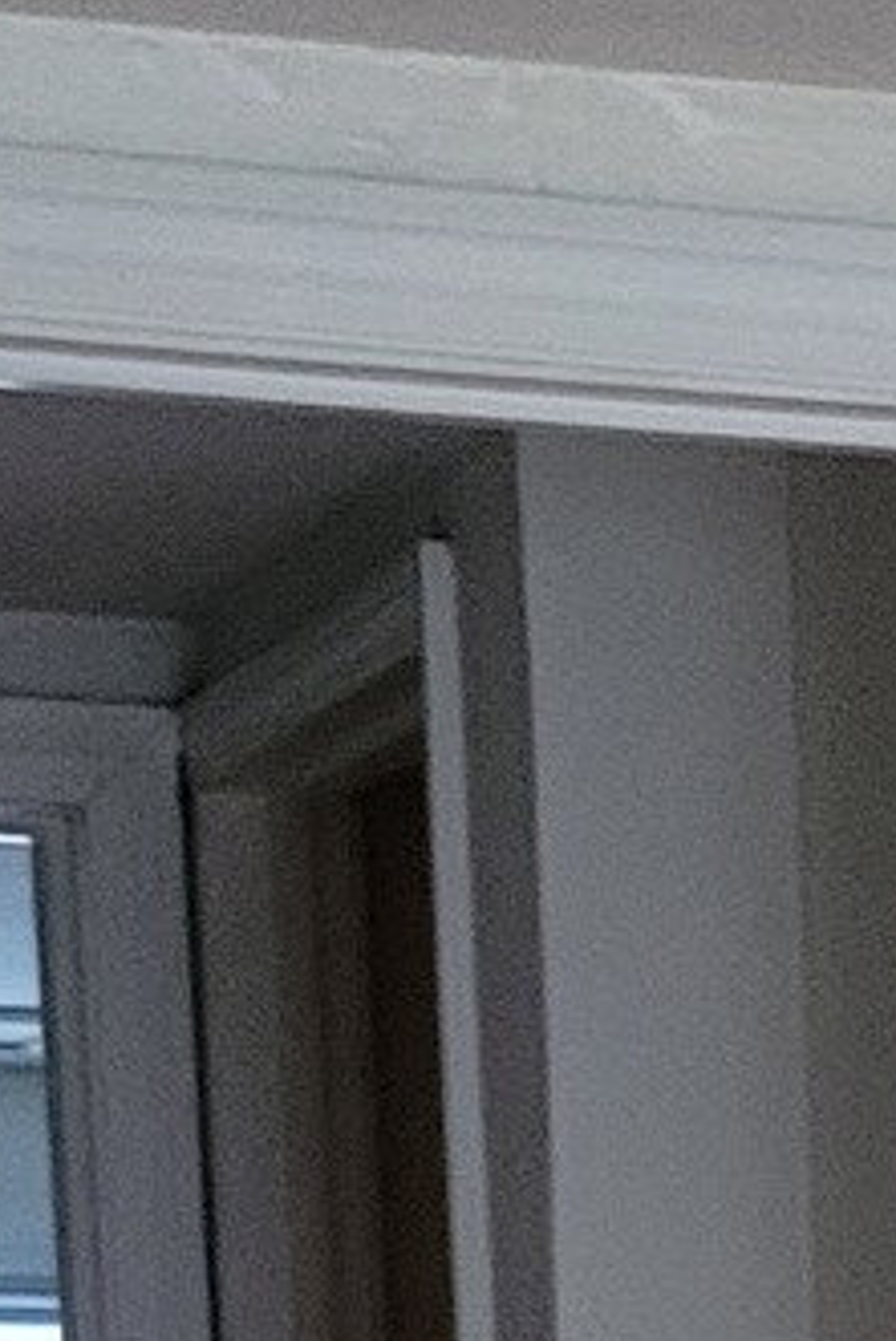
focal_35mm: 188
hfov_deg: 7.0
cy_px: 3598
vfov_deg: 9.3
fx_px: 7011
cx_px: 1893
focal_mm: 5.4
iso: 640
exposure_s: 1/40
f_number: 1.8
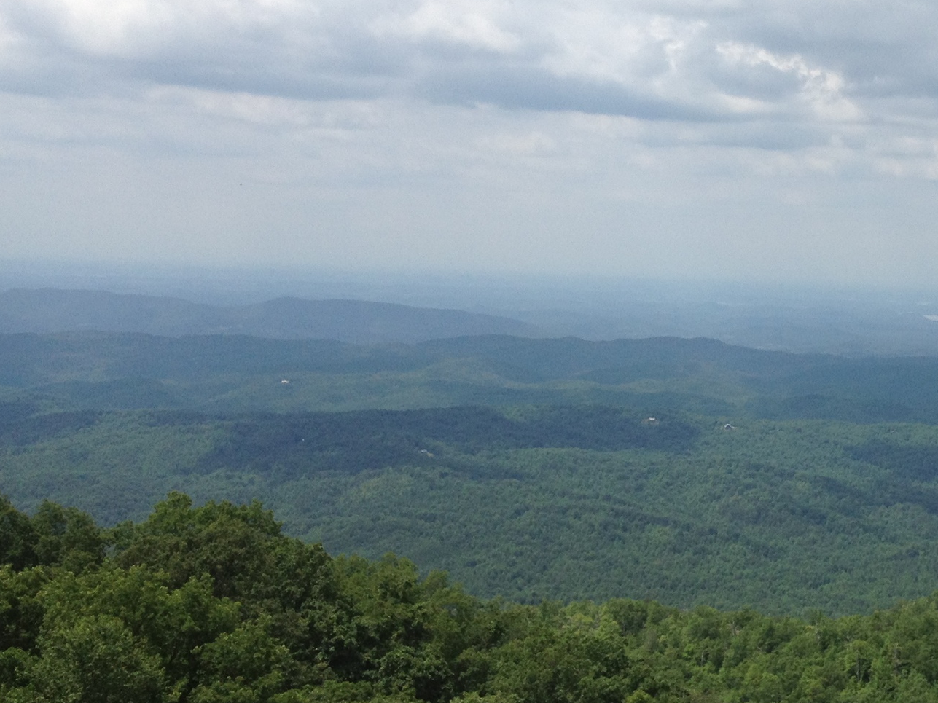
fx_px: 1842
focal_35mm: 68
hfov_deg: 27.9
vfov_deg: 21.5
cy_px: 248
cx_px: 778
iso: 64
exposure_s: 1/2632
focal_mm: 4.28
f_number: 2.4
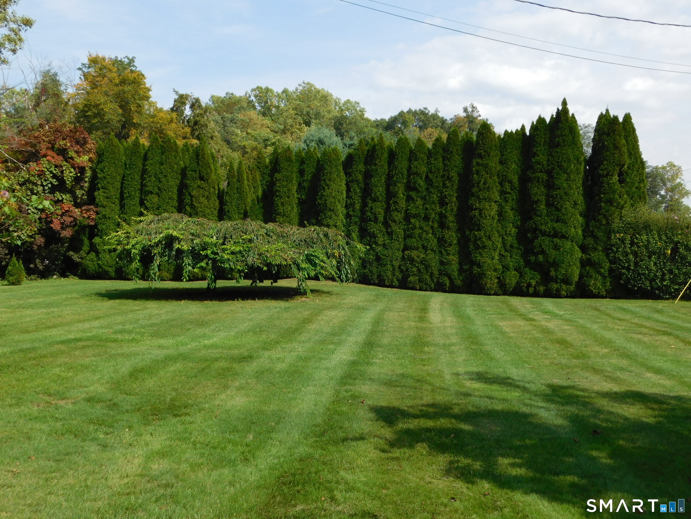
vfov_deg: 39.7
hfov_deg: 51.4
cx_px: 346
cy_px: 260
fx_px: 719
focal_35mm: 36
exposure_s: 1/1000
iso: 125
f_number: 3.5
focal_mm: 6.3
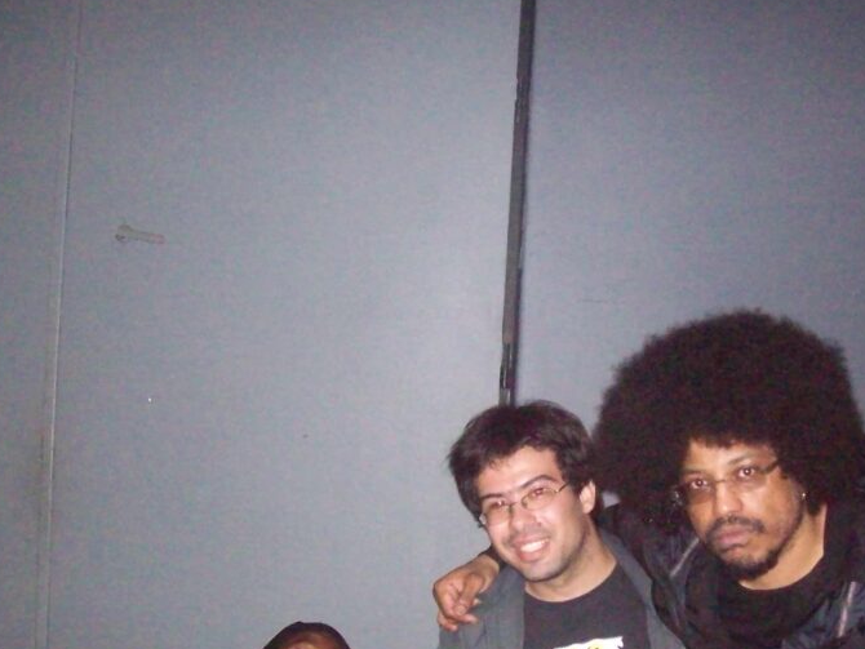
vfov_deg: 26.4
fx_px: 1375
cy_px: 440
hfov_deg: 34.7
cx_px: 562
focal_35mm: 55
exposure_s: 1/64
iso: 800
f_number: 2.7
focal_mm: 6
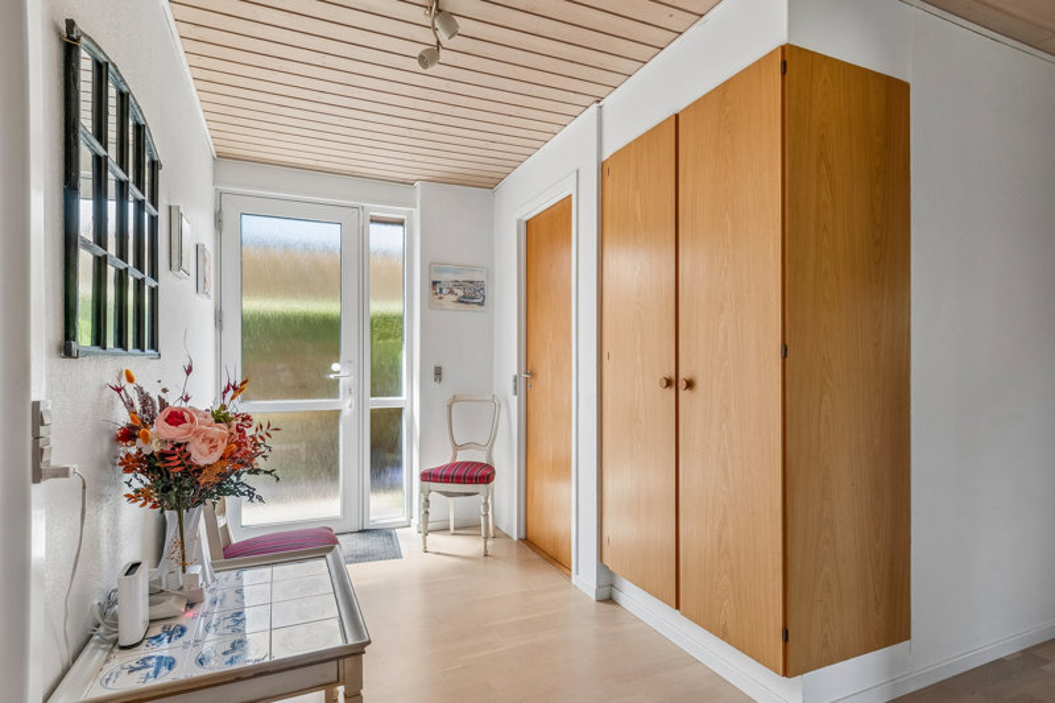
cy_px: 352
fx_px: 527
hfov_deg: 90.0
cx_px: 528
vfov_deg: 67.4
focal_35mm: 18
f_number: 10
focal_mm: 12
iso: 200
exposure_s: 1/10
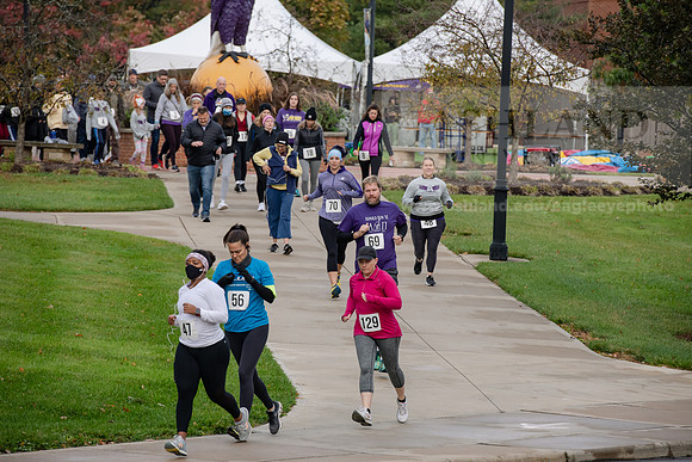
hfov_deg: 10.3
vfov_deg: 6.9
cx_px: 346
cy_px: 231
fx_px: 3845
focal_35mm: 200
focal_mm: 200
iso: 640
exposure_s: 1/500
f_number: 6.3
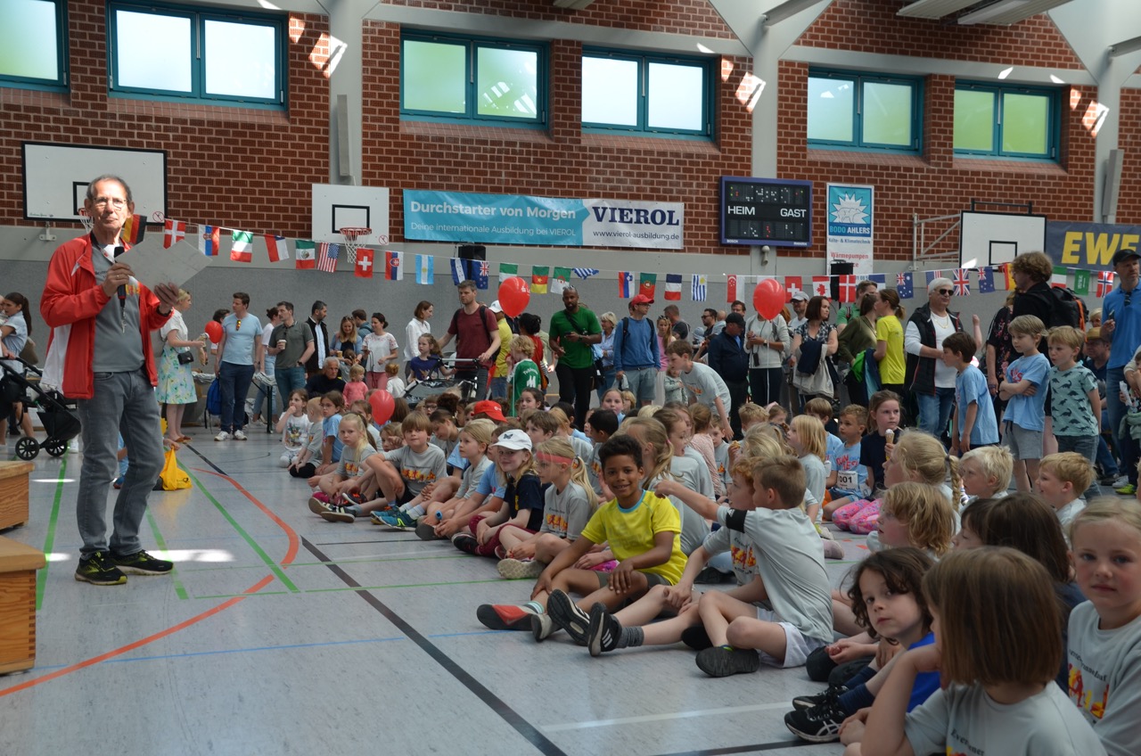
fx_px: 1281
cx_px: 570
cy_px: 378
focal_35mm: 40
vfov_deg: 32.9
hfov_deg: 48.0
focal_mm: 27
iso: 200
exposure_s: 1/160
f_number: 6.3
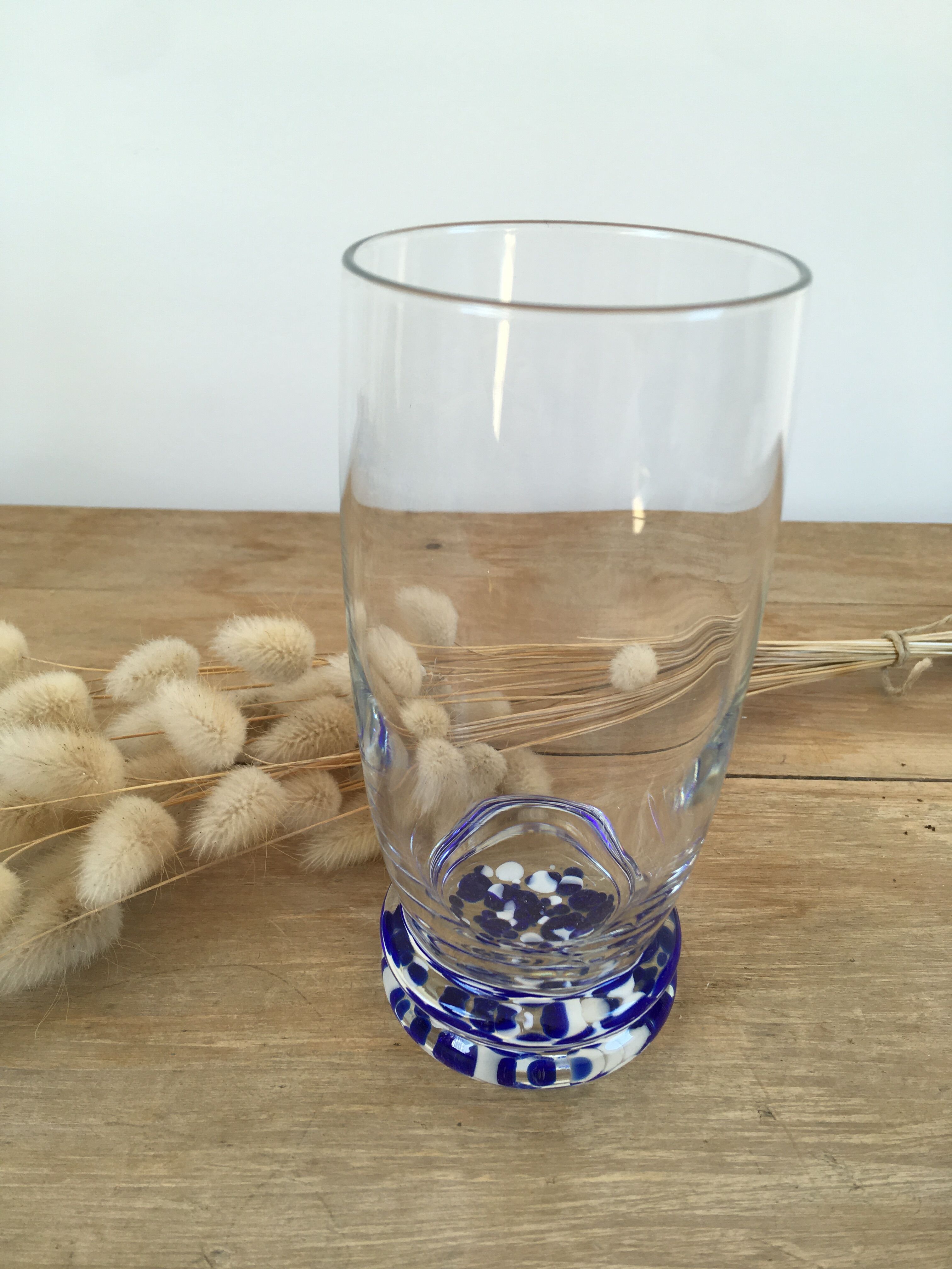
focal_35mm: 29
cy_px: 634
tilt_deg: -28.3
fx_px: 1063
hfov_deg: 48.2
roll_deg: -2.3
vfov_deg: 61.7
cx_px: 476
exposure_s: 1/50
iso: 32
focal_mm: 4.15
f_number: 2.2
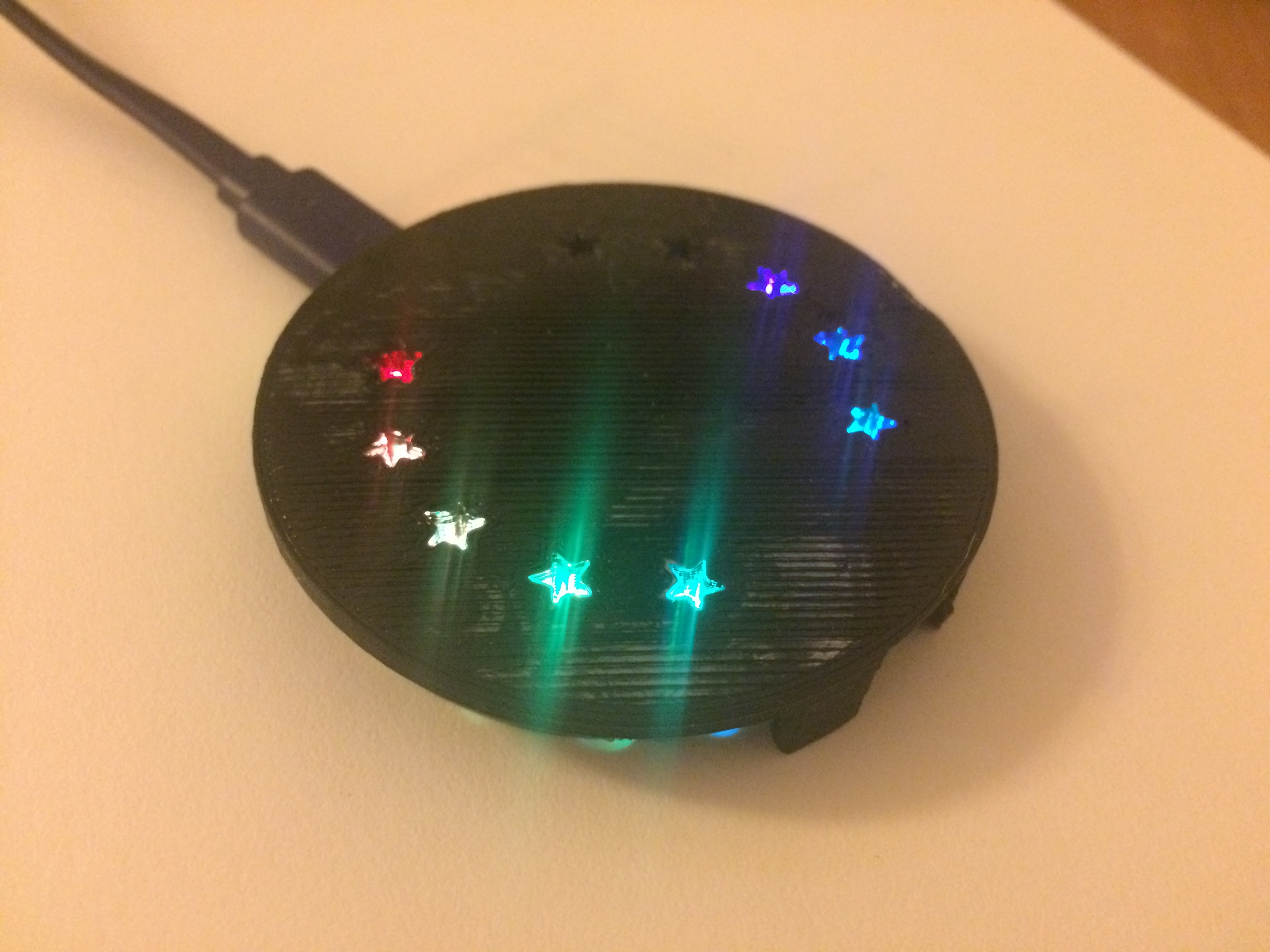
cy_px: 476
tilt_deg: -51.3
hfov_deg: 61.7
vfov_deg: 48.2
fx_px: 1064
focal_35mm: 29
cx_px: 635
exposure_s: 1/15
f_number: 2.2
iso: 640
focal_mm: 4.15
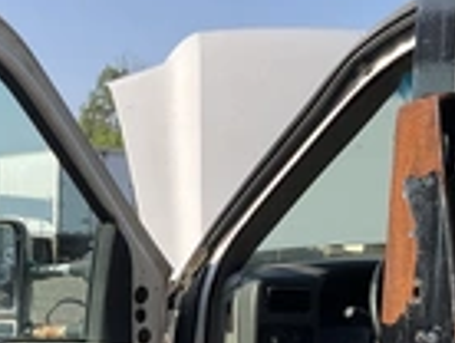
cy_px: 383
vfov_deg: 17.0
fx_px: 1106
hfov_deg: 22.4
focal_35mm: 84
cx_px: 7
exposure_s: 1/898
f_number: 1.8
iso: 25
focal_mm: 3
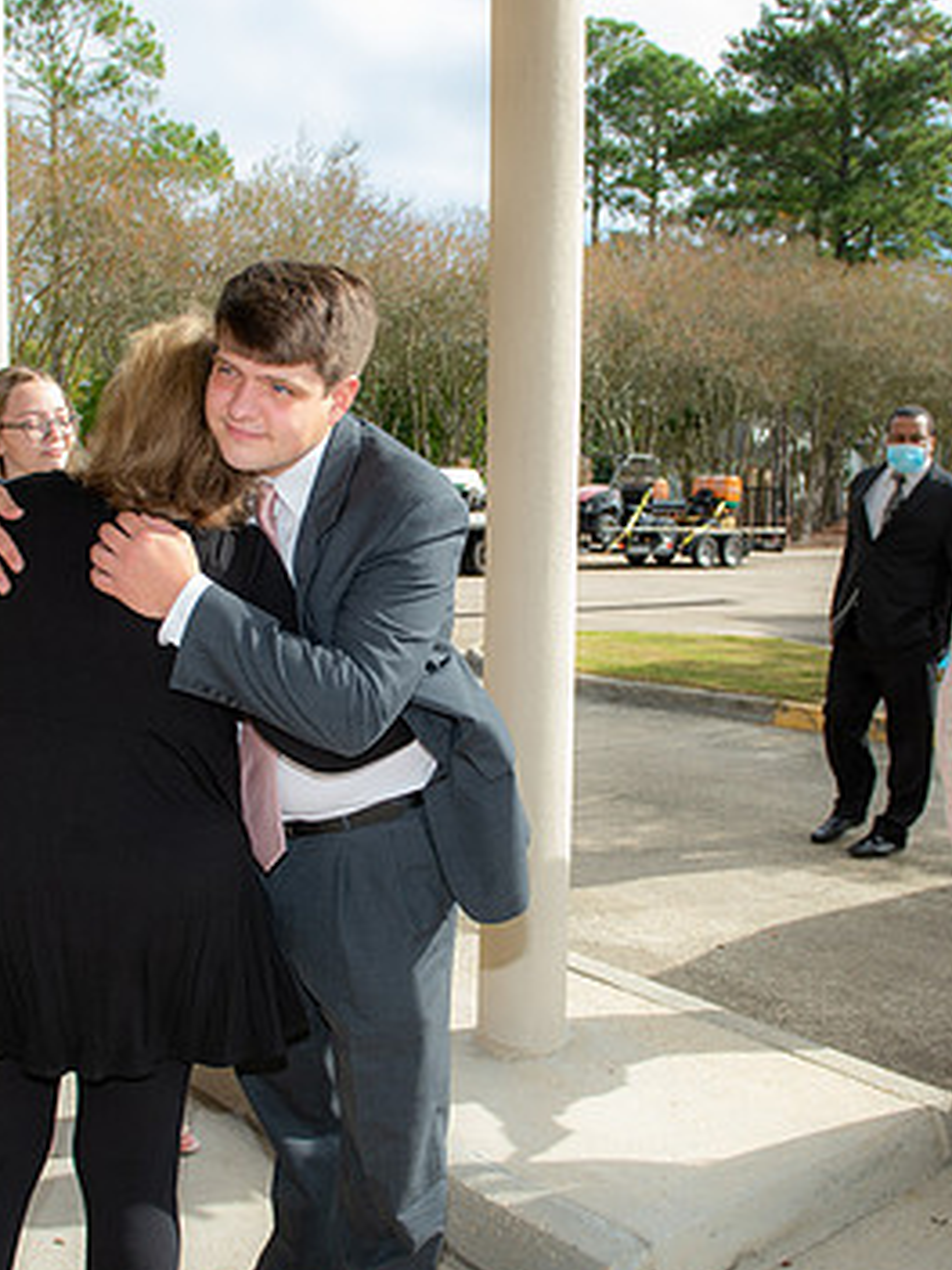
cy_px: 664
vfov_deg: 49.0
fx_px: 1393
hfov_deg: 37.7
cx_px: 415
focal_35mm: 38
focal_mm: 24
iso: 64
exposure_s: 1/320
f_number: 5
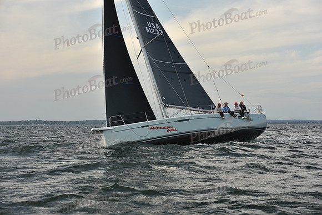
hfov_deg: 28.8
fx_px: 626
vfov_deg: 19.5
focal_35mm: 70
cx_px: 161
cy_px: 108
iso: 250
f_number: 6.3
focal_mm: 70
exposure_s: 1/400
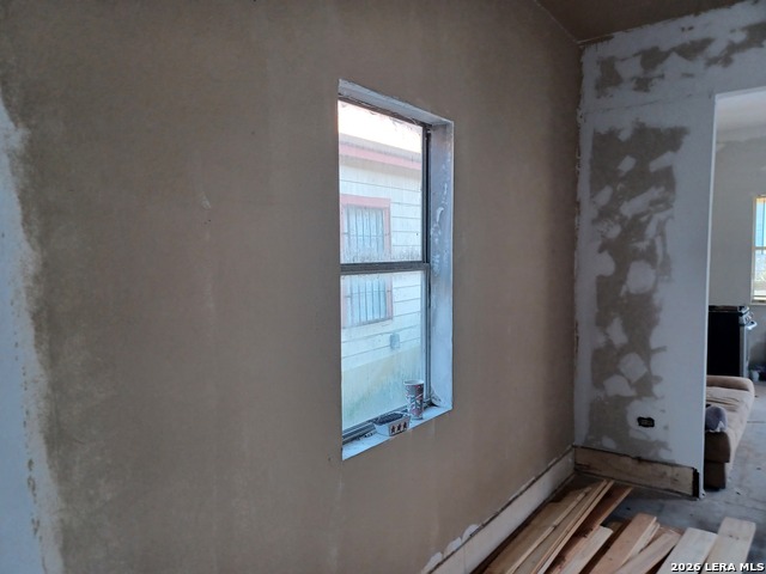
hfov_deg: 69.4
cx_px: 383
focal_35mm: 25
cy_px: 287
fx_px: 553
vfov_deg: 54.9
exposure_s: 1/40
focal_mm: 4.6
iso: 250
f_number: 1.8
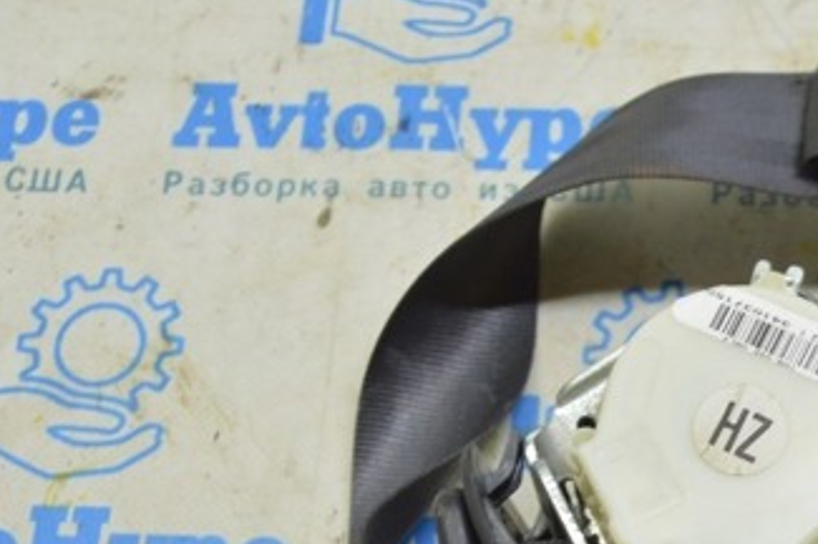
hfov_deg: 30.3
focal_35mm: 65
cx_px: 639
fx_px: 1475
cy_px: 495
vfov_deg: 20.4
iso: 400
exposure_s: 1/20
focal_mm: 22
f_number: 5.6
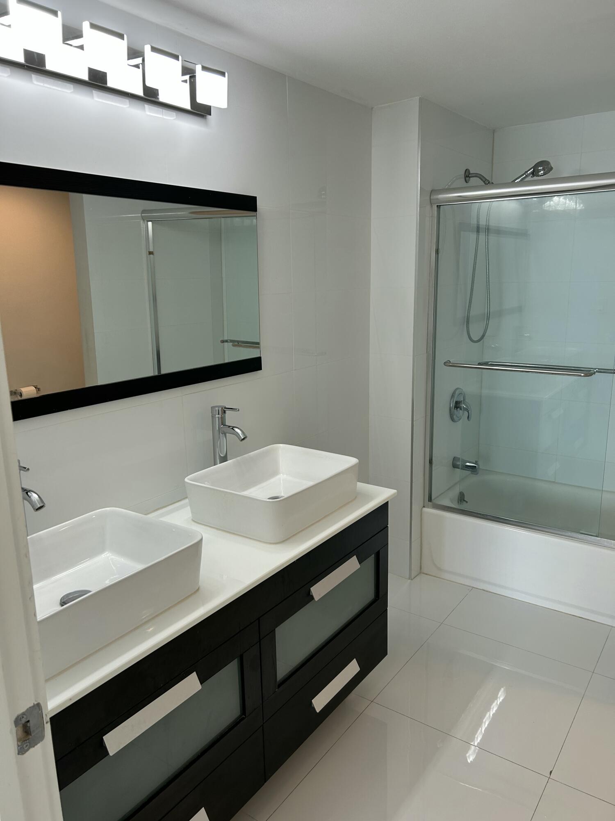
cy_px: 410
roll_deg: +1.3
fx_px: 616
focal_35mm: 26
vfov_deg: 67.3
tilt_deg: -11.5
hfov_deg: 53.1
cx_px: 308
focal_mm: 5.7
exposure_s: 1/120
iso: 64
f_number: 1.5
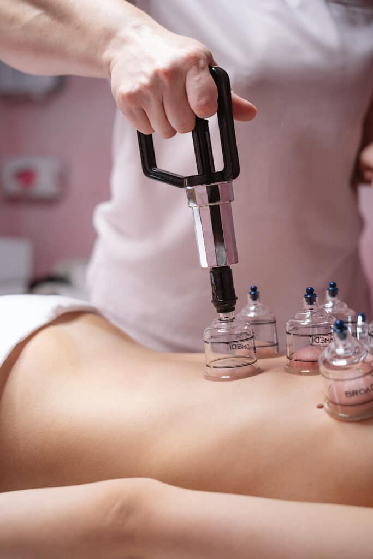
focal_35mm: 52
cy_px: 280
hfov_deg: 26.2
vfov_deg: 38.5
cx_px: 186
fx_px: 802
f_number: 2.8
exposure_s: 1/100
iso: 320
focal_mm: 51.6
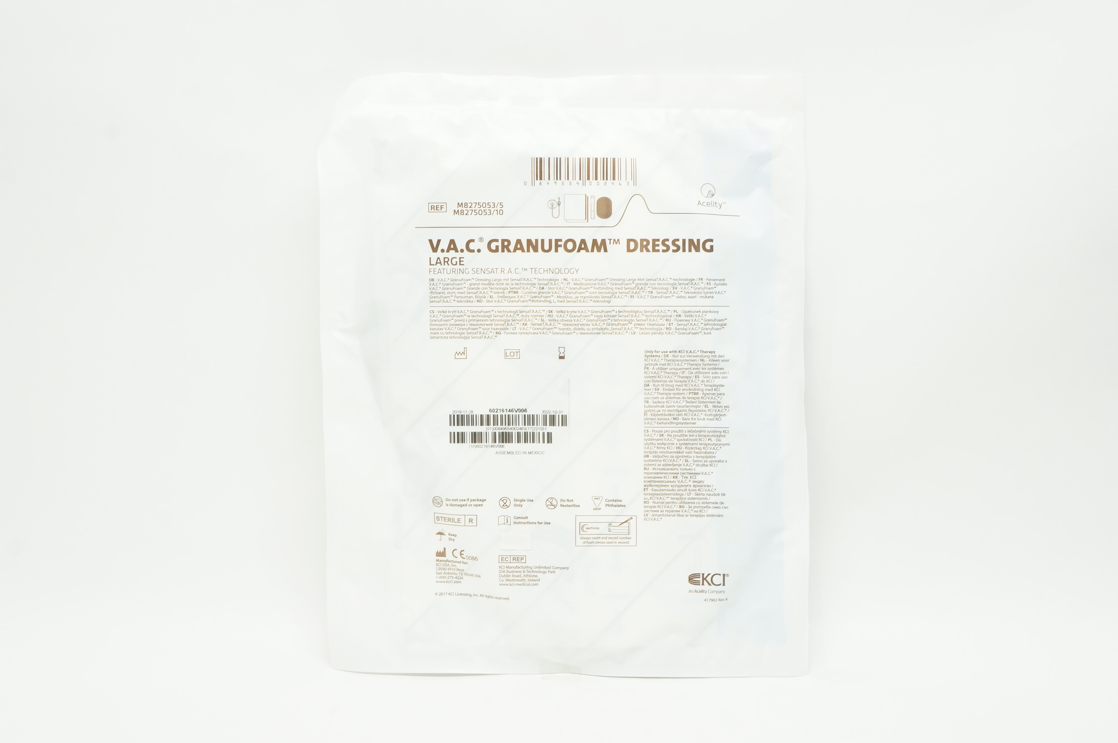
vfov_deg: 28.9
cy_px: 372
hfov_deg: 42.4
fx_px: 1443
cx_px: 559
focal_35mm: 46
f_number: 11
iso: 400
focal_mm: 31
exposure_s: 1/15
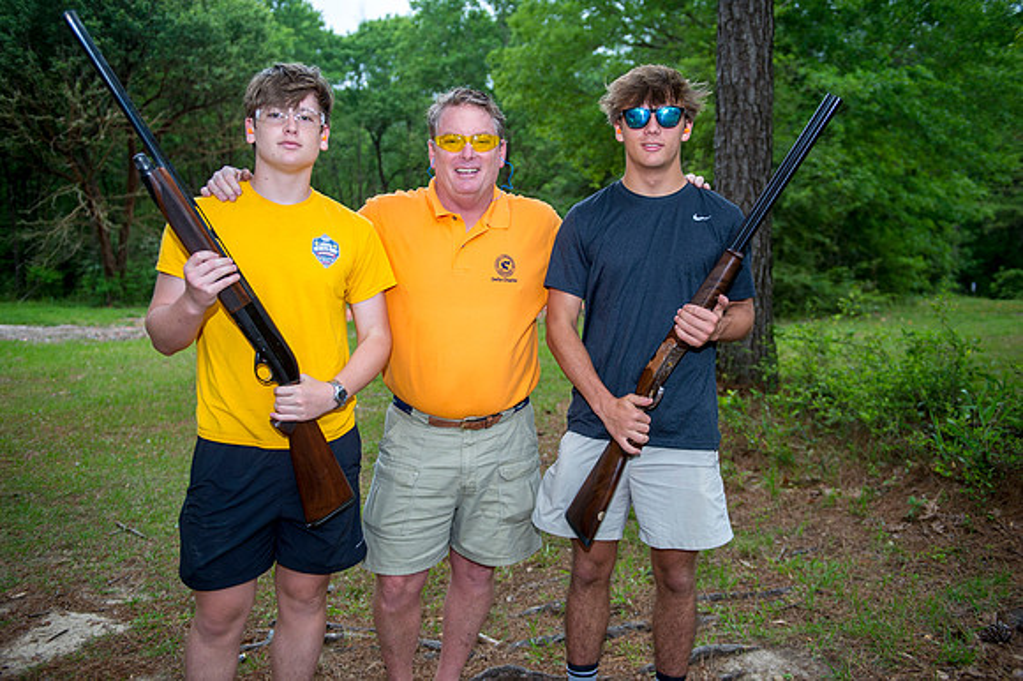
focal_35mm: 32
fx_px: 909
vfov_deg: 41.1
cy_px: 340
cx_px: 512
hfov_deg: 58.7
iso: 640
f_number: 3.2
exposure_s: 1/80
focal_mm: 32
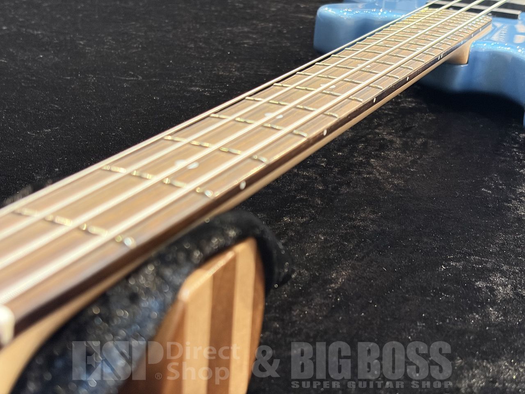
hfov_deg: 36.8
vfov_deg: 28.0
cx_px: 262
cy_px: 197
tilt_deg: -22.3
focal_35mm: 52
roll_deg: -2.2
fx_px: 789
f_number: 1.6
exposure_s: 1/40
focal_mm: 5.96
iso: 250
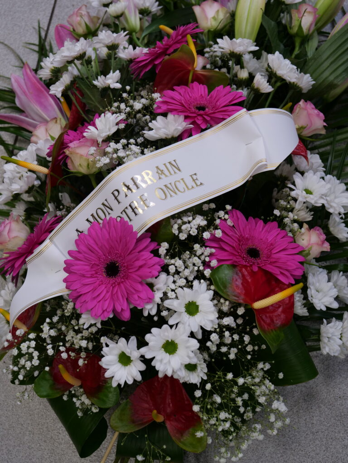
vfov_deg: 41.2
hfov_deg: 31.5
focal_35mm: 46
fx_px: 617
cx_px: 174
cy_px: 232
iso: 250
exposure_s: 1/60
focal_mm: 23
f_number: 3.4
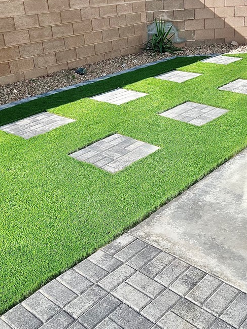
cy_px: 141
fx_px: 390
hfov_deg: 34.7
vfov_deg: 45.6
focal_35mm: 41
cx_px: 170
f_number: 1.5
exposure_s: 1/4274
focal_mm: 5.7
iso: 50
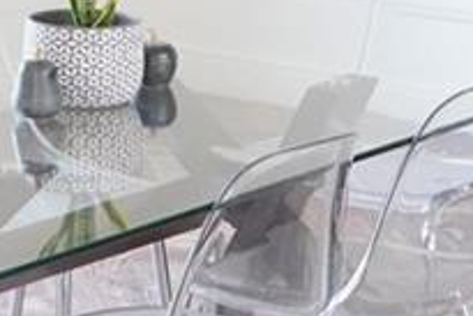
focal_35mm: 187
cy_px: -92
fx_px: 2459
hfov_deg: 10.7
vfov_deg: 7.3
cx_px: -166
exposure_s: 1/30
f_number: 5.6
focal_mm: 24
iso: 2500
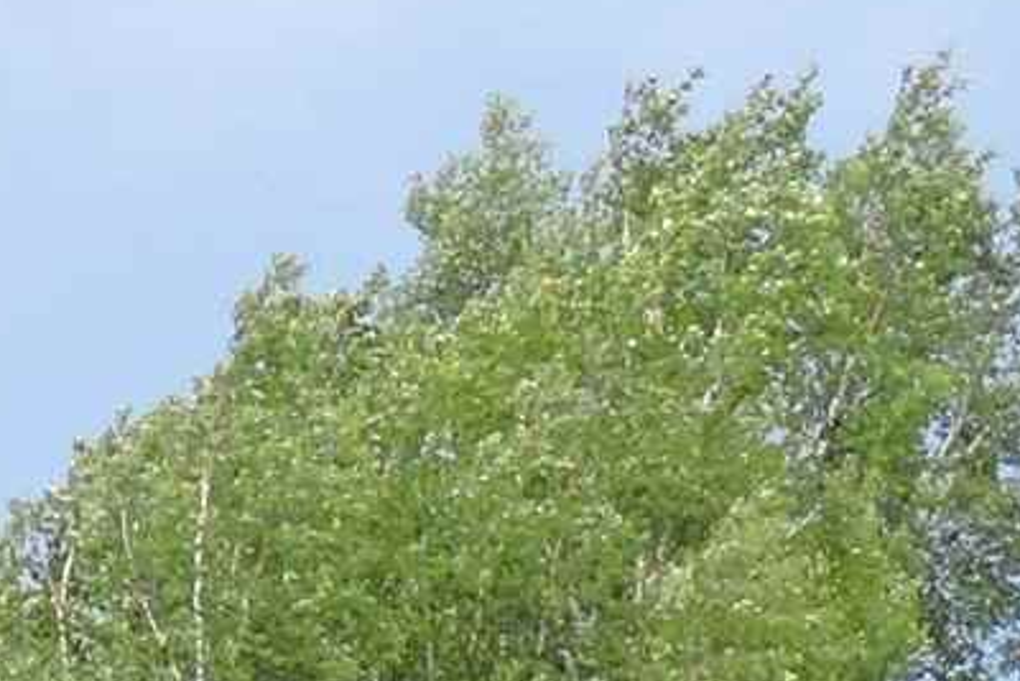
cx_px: -1214
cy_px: 1966
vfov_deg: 2.4
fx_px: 15843
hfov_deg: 3.6
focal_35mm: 559
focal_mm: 12.5
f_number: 3.9
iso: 100
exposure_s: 1/250
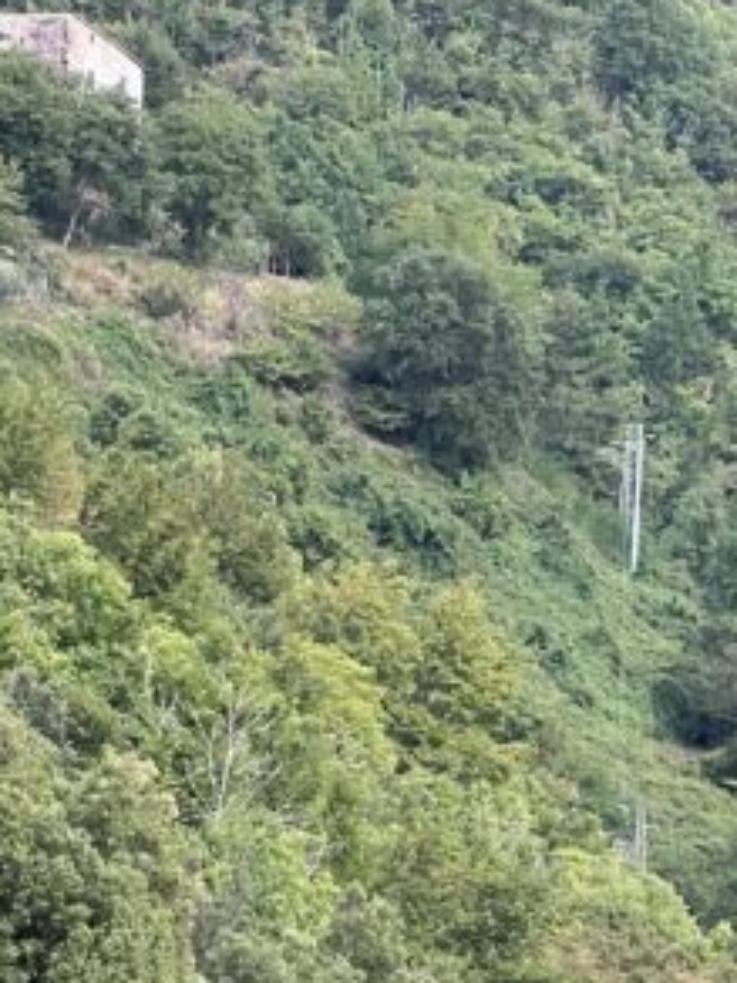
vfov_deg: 7.2
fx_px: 7665
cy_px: 1515
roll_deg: -2.1
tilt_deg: -5.2
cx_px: 468
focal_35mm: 270
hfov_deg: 5.5
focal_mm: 9
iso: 32
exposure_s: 1/105
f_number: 2.8
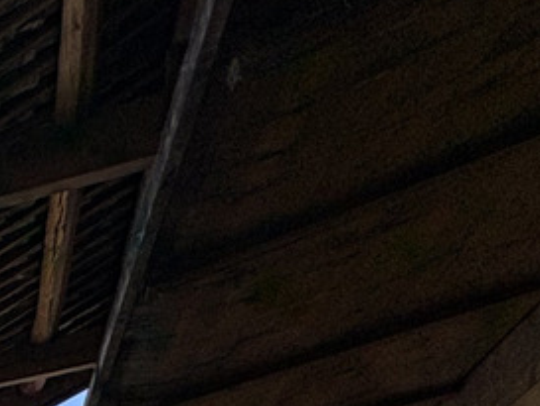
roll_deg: +0.4
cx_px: -1015
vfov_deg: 14.5
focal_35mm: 82
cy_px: 842
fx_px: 1280
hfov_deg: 12.1
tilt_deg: +3.8
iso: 40
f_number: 2.2
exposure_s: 1/1048
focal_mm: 2.22
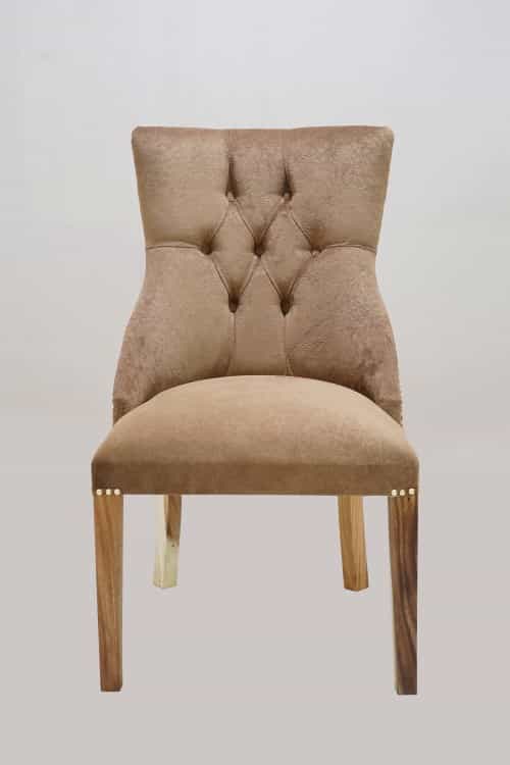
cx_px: 255
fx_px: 1062
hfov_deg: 27.0
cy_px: 382
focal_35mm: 50
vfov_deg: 39.6
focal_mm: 50
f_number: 4
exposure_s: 1/30
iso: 1250
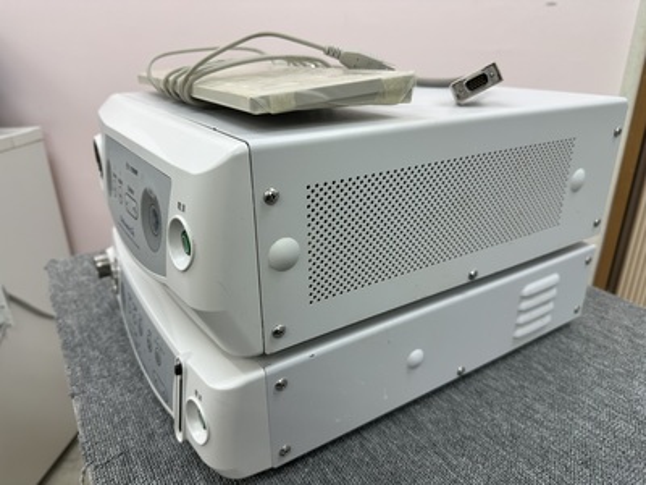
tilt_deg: -22.5
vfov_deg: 56.8
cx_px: 323
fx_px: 448
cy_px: 242
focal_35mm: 24
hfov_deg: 71.6
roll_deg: +1.3
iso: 64
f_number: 1.78
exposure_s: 1/120
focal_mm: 6.86
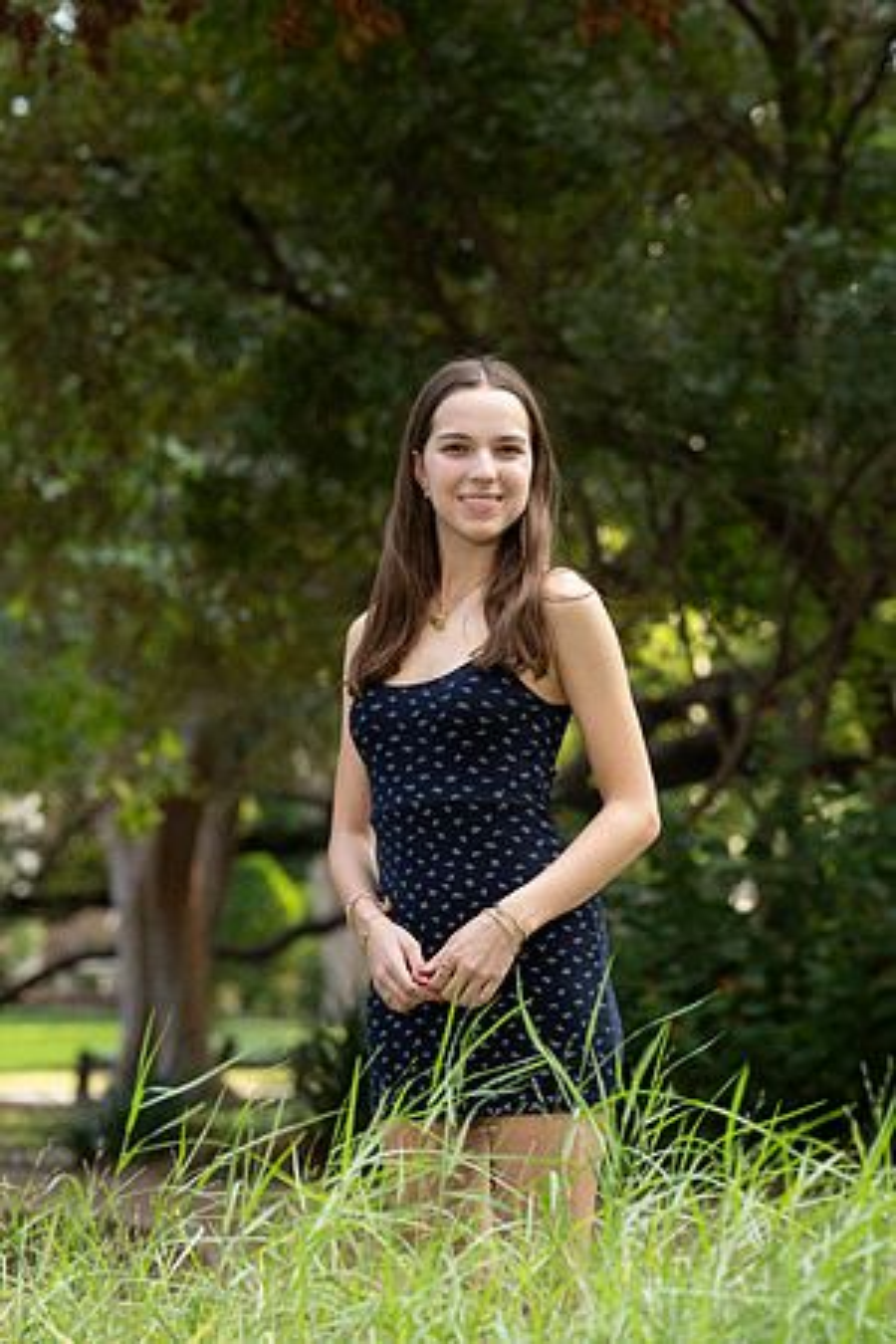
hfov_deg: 6.9
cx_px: 448
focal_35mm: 200
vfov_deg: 10.3
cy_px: 672
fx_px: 7466
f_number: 8
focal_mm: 200
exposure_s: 1/200
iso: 1250
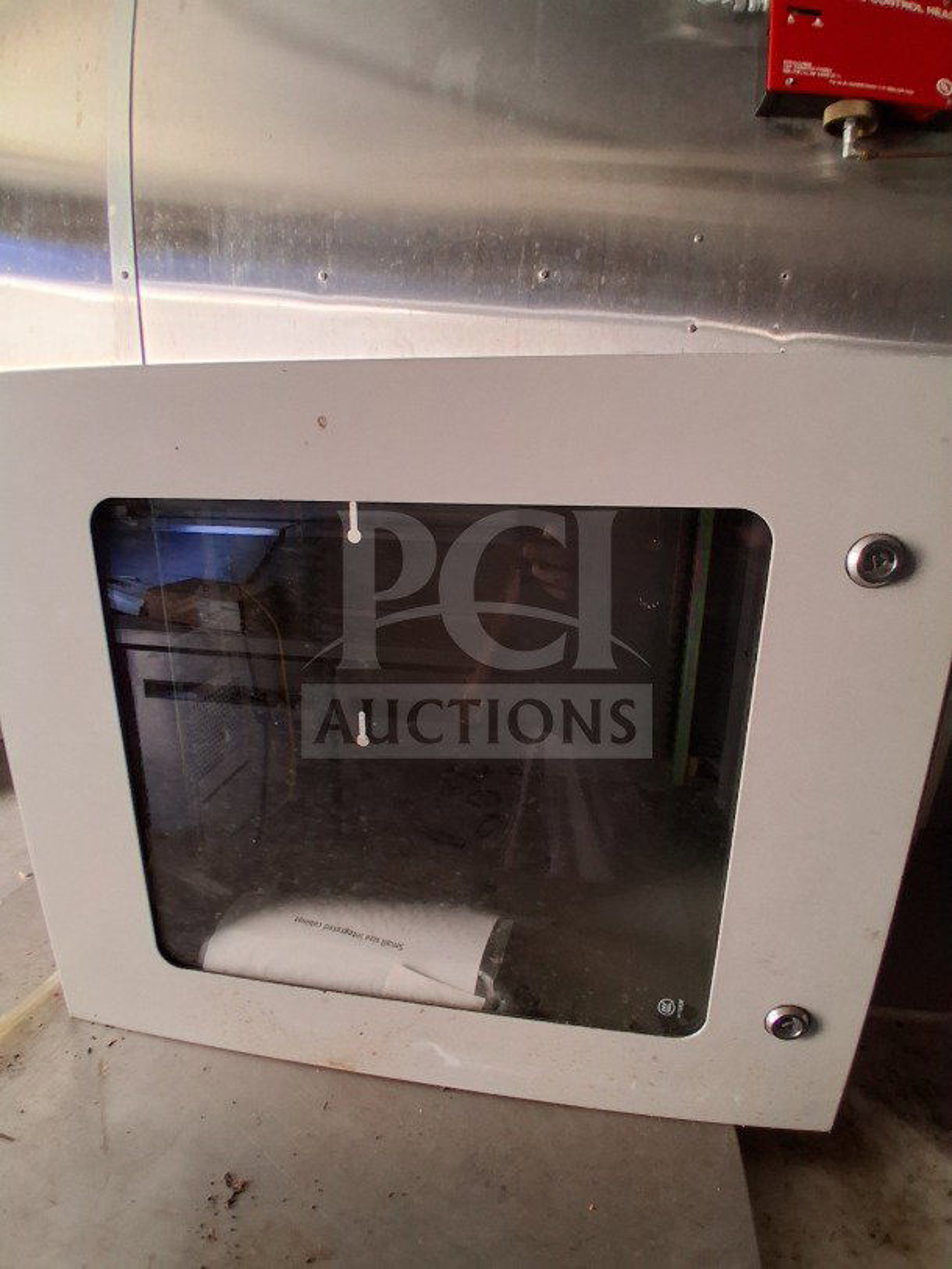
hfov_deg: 74.7
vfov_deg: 91.0
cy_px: 634
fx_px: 623
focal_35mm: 17
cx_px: 476
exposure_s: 1/60
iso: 100
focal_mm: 1.4
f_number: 2.2
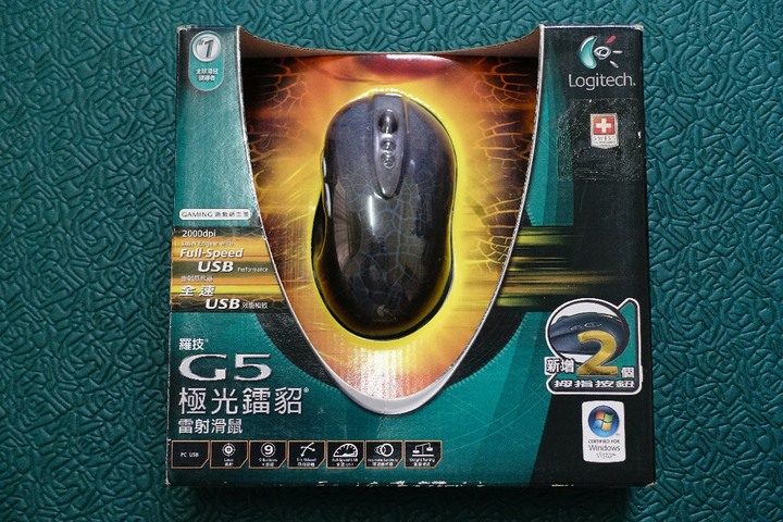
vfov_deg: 27.0
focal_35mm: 50
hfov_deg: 39.6
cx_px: 392
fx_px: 1087
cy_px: 261
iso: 1000
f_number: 2.8
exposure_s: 1/60
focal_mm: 18.51
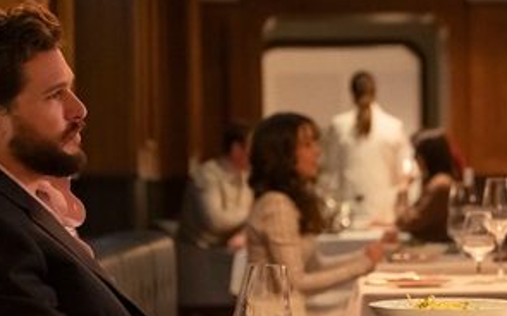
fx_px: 1785
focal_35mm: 129
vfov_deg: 10.1
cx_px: 502
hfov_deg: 15.9
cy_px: 211
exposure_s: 1/160
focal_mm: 51.9
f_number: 2.8
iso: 6400
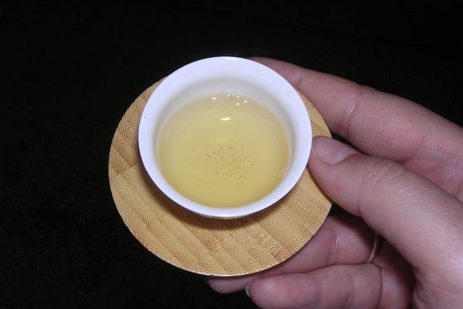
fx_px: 514
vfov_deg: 33.4
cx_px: 233
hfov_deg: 48.5
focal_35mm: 40
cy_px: 168
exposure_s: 1/60.1
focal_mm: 5.8
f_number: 5.6
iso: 100
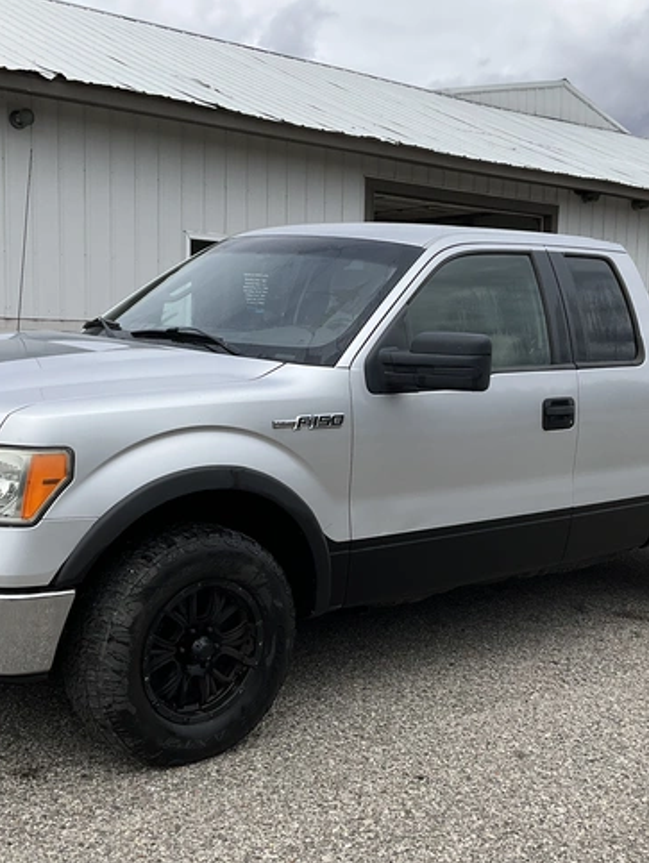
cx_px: 333
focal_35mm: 45
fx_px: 1123
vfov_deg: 42.0
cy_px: 460
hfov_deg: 32.2
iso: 25
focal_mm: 3
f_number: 1.8
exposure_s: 1/2227
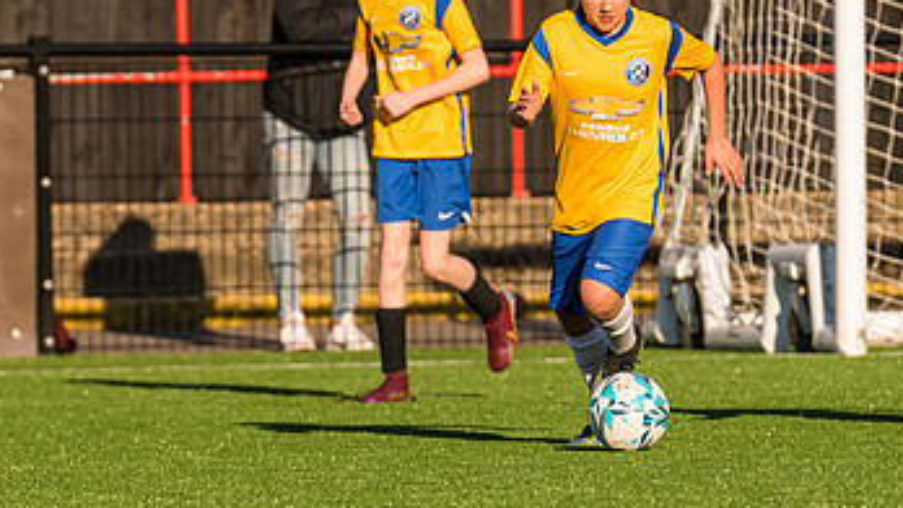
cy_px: 257
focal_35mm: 763
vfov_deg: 1.6
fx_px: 18275
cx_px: 532
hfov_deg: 2.8
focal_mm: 220
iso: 400
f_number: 4
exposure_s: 1/3200
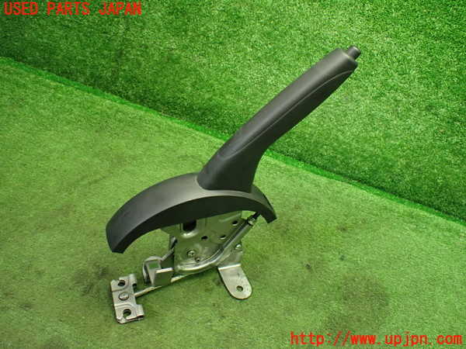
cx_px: 233
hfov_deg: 60.0
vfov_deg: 46.8
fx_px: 404
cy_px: 174
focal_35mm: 30
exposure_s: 1/100
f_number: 2.3
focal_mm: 5.4
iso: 800
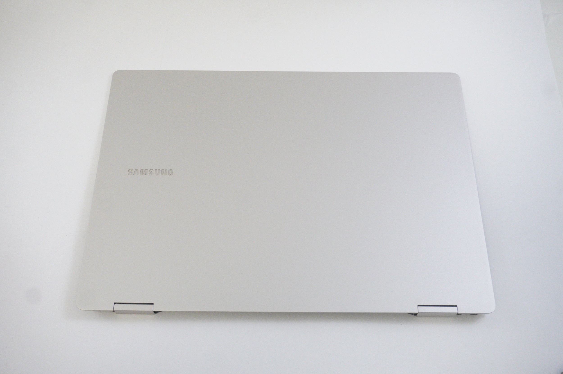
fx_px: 586
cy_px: 187
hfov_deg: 51.3
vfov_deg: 35.4
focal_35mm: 38
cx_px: 282
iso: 4000
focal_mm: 25
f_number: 5.6
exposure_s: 1/250
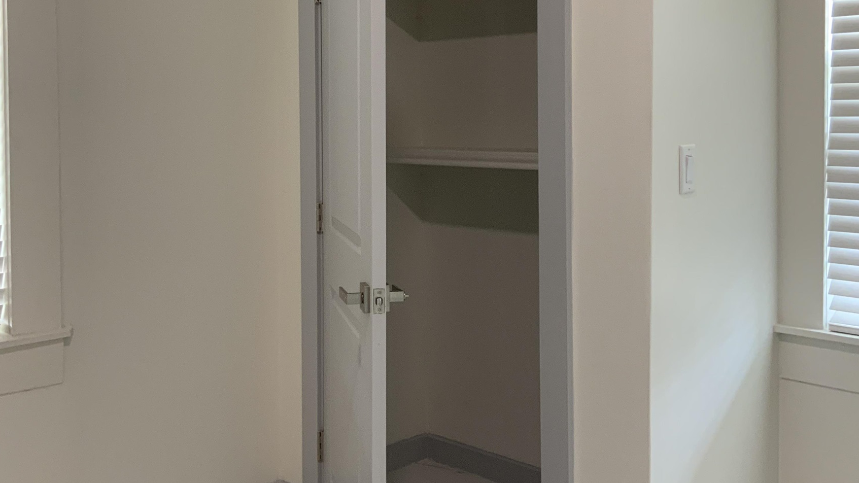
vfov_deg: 27.5
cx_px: 429
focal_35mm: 43
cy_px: 162
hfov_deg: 47.4
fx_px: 979
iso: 100
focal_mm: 3
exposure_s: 1/60
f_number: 1.8
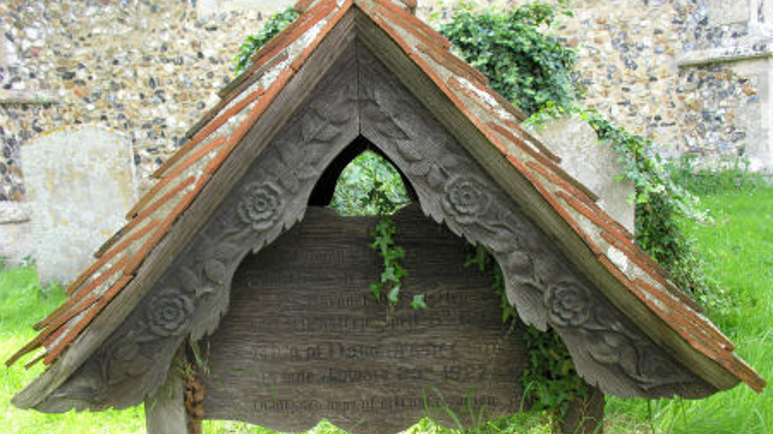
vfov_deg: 30.3
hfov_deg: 51.6
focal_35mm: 39
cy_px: 272
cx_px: 385
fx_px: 799
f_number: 3.6
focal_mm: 8.9
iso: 50
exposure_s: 1/51.1
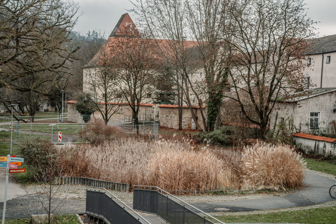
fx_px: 728
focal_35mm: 78
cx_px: 168
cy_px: 112
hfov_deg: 26.0
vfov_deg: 17.5
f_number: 2.5
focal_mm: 78
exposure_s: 1/160
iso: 100
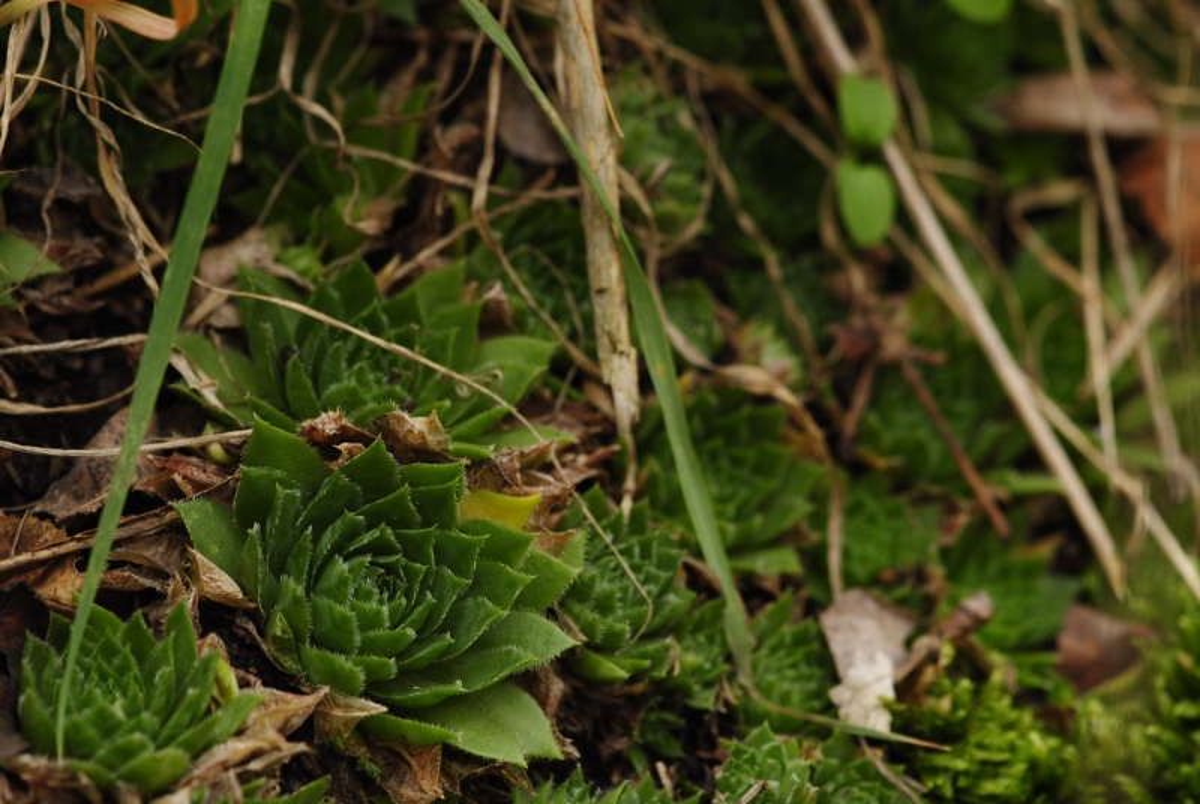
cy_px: 402
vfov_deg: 10.8
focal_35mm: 128
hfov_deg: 16.0
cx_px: 600
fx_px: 4256
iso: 400
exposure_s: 1/80
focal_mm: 85
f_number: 6.3
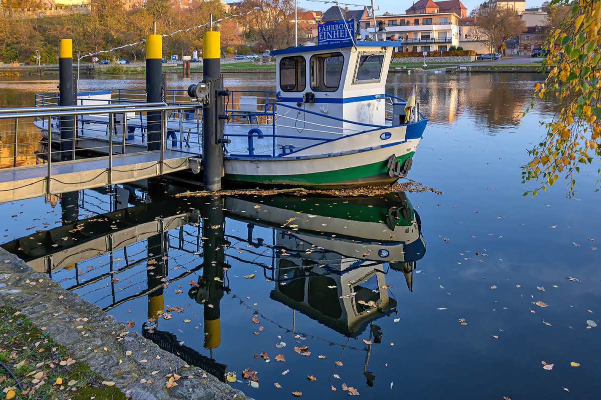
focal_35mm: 29
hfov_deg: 63.2
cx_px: 300
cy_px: 200
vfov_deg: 44.6
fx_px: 488
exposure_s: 1/125
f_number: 8
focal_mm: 19.5
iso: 250
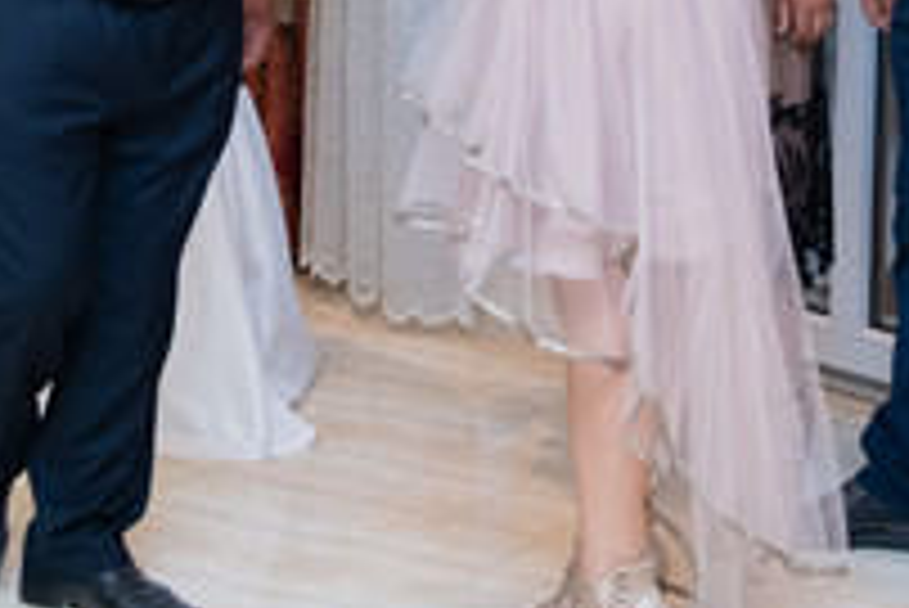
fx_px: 2805
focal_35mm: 111
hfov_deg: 18.4
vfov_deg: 11.7
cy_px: -345
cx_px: 387
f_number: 1.8
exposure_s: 1/125
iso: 500
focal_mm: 23
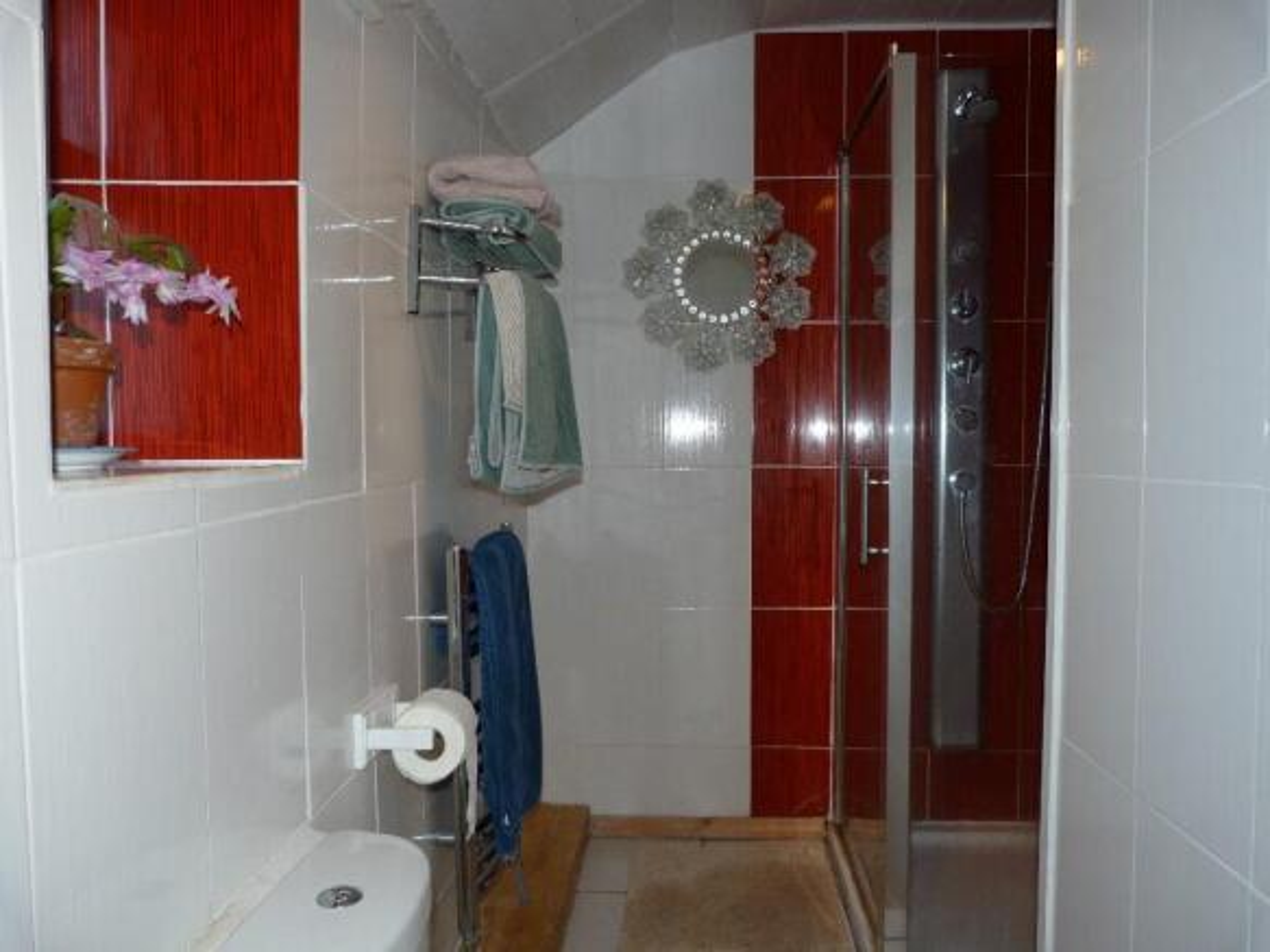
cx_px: 635
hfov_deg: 69.4
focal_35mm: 25
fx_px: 917
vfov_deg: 54.9
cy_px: 476
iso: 80
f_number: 2.8
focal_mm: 4.5
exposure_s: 1/60
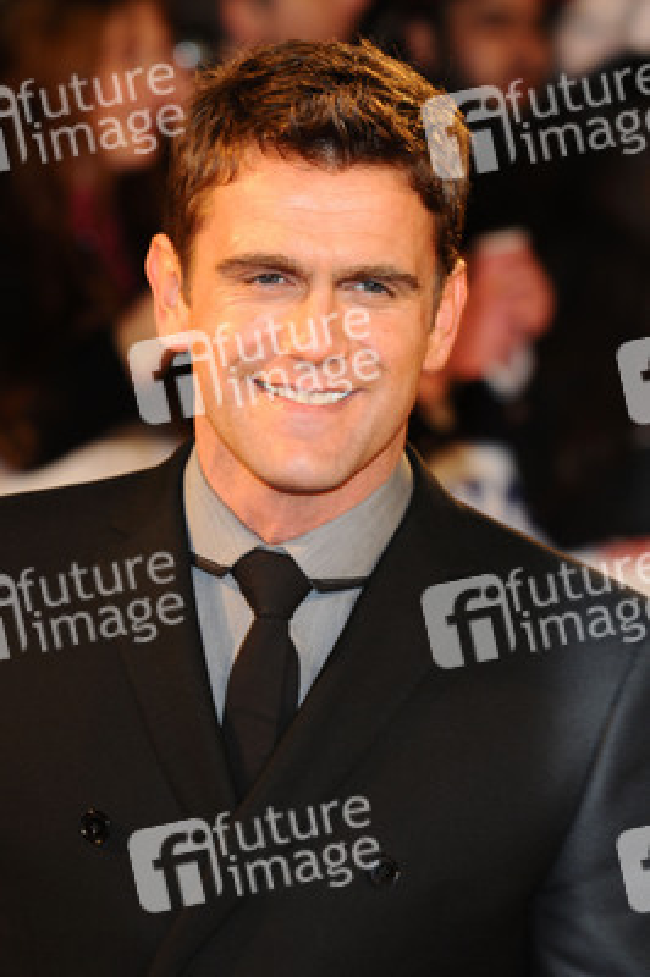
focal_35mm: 218
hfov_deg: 6.3
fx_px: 5900
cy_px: 488
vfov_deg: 9.5
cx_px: 325
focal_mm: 145
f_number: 5
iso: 640
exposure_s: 1/160
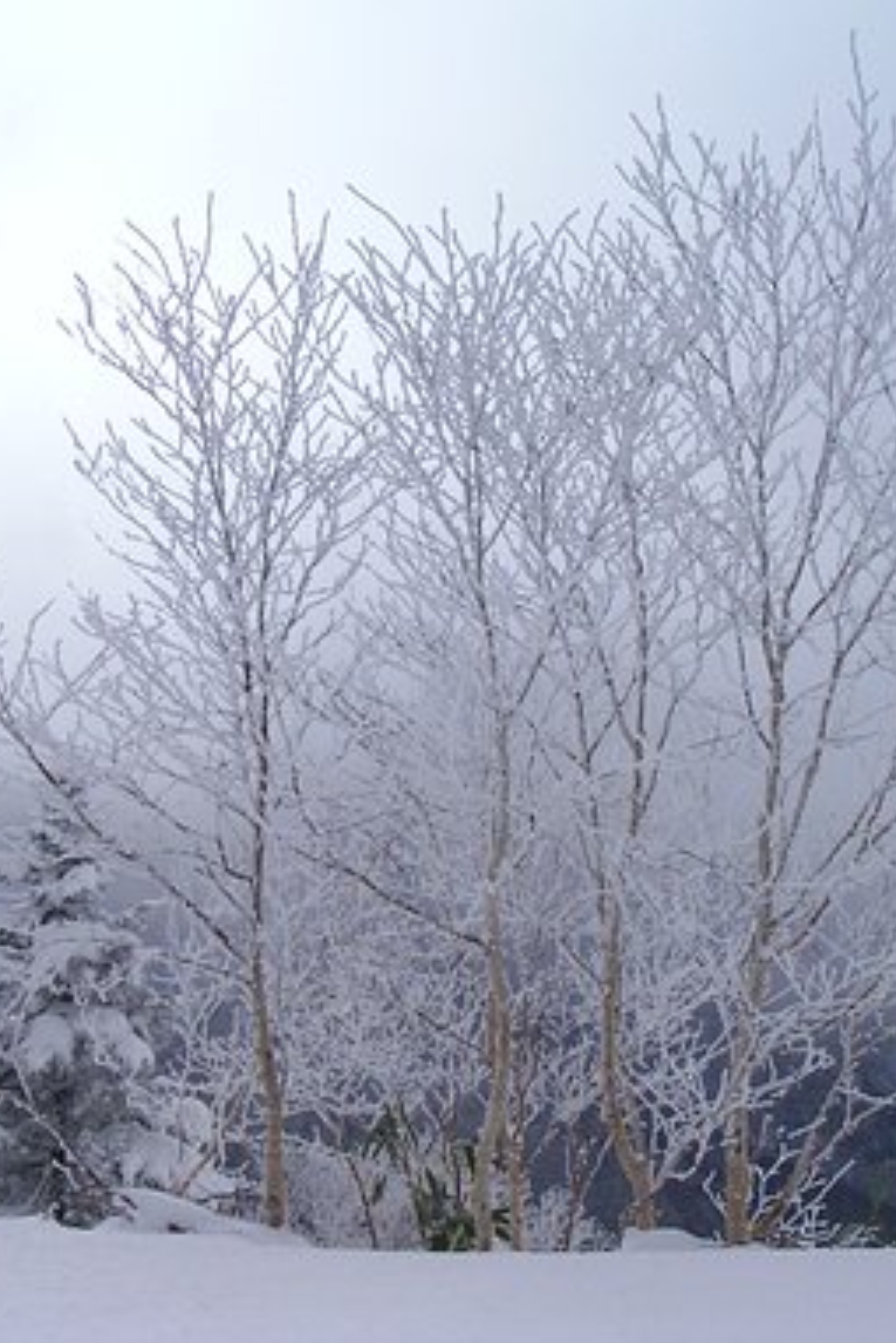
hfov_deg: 25.5
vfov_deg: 37.5
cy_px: 672
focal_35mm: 53
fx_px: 1977
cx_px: 401
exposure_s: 1/1000
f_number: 6.7
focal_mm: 6
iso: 100
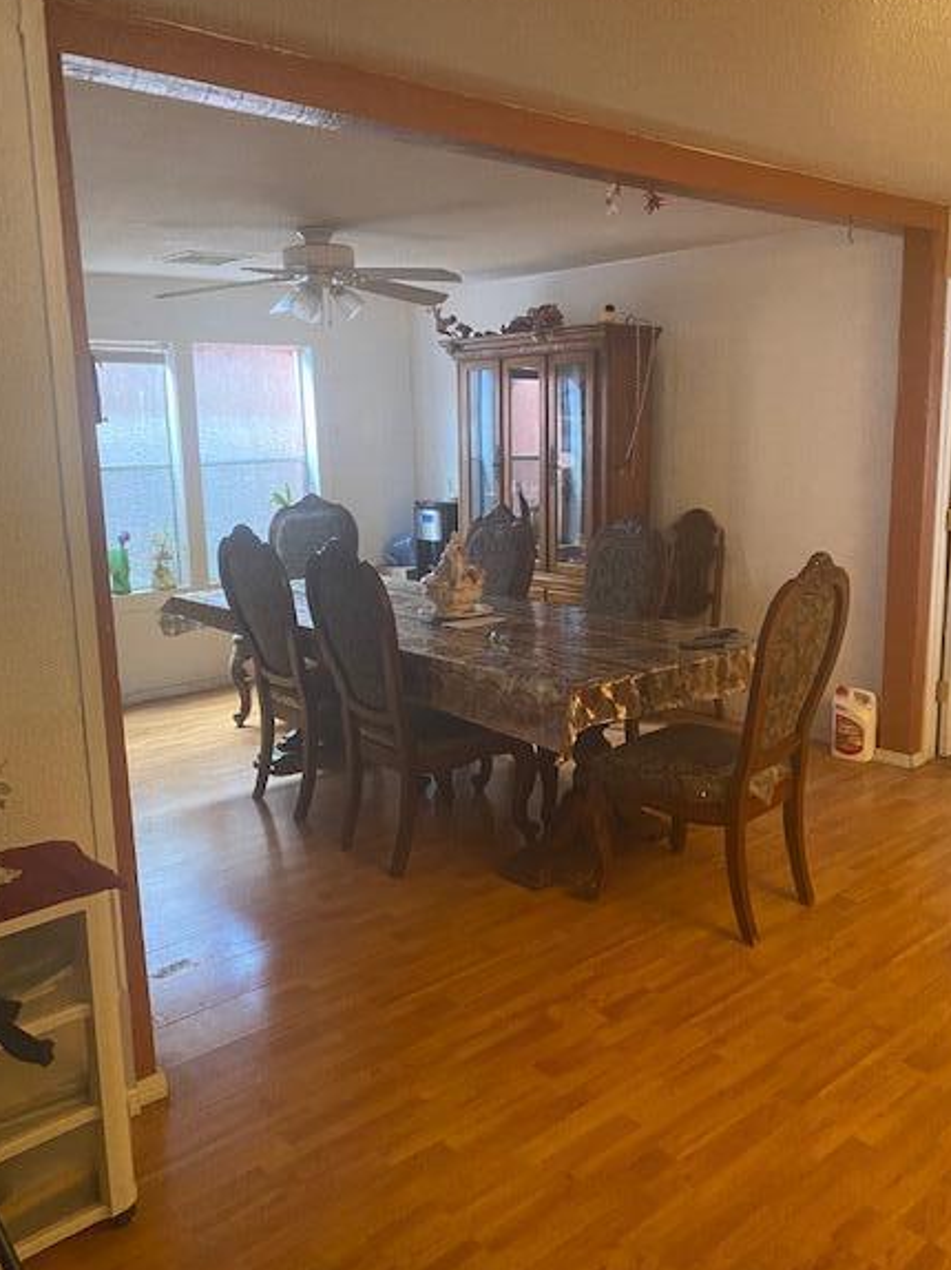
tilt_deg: -10.9
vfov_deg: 61.7
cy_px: 639
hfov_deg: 48.1
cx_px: 518
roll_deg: +1.1
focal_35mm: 29
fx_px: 1063
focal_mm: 4.25
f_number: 1.8
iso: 640
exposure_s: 1/40
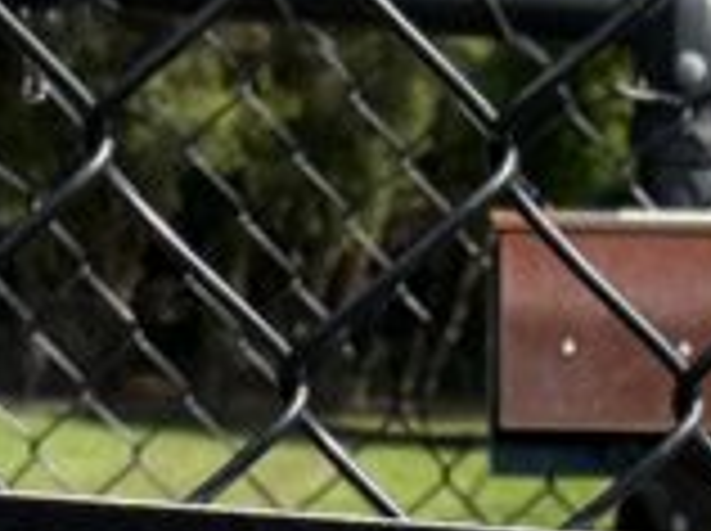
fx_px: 3466
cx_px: 486
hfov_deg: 11.7
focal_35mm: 169
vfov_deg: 7.6
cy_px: 1611
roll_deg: -2.2
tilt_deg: -21.2
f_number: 1.5
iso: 50
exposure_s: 1/5076
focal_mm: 5.7
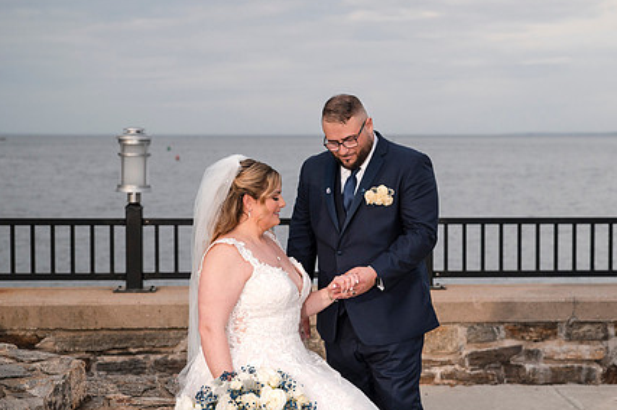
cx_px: 355
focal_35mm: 72
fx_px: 1233
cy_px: 212
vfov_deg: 18.9
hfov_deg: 28.1
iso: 1250
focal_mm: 52
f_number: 3.2
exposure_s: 1/8000
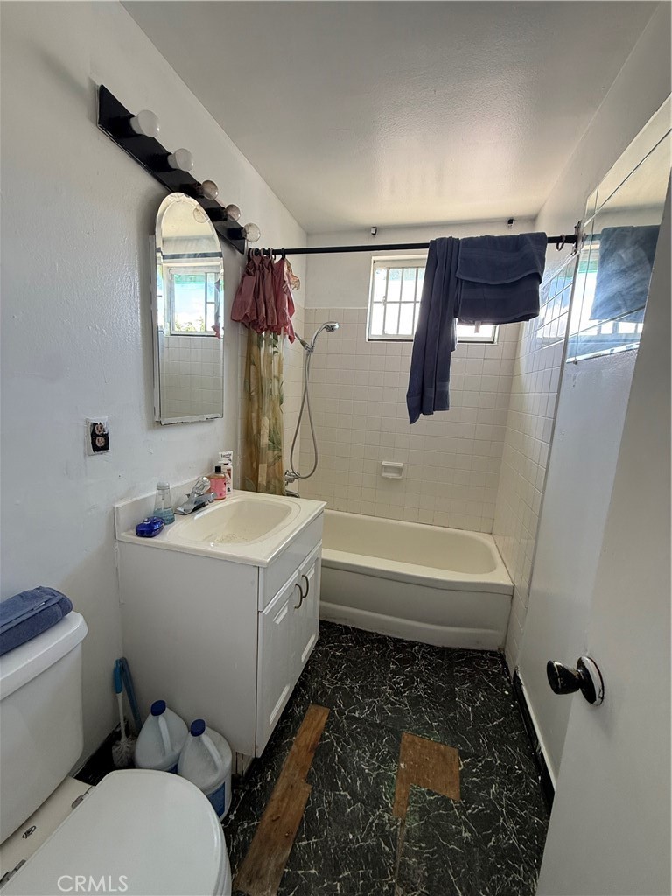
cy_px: 448
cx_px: 336
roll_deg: -3.3
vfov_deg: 102.1
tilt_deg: -9.2
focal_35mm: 14
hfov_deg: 85.7
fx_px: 362
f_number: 2.2
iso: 125
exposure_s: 1/99
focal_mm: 2.22
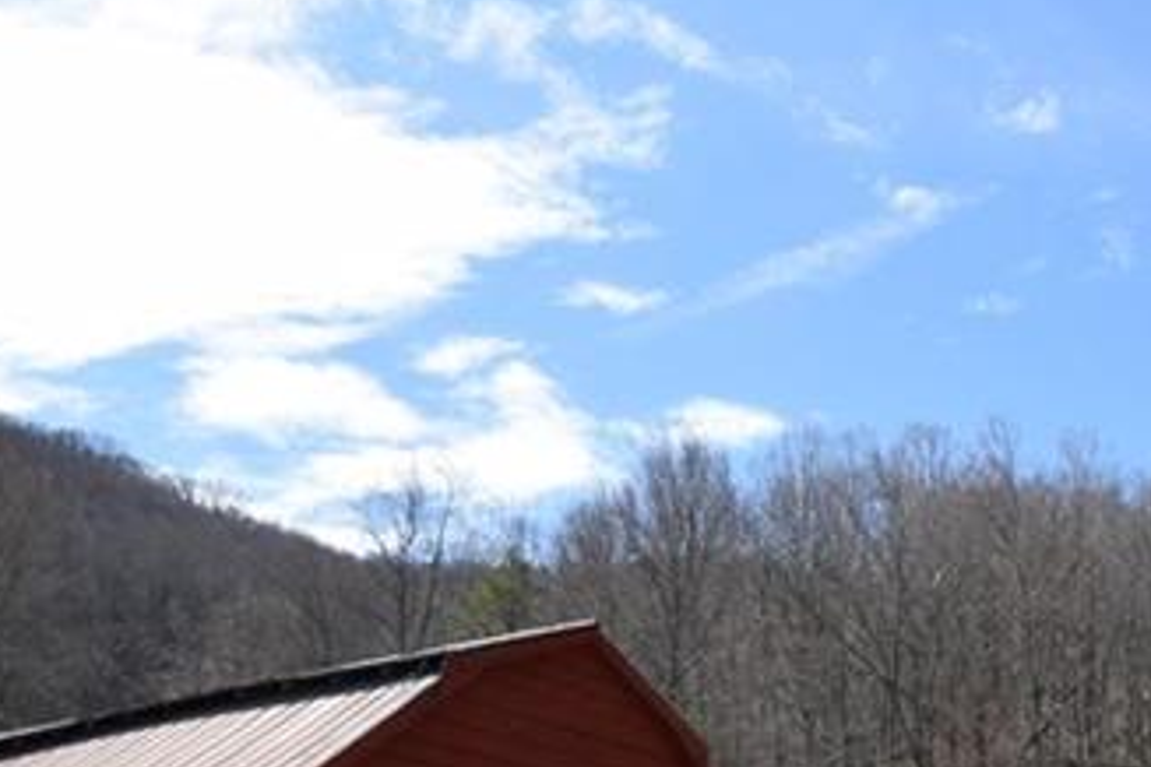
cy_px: 749
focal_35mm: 47
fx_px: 1503
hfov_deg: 39.5
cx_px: 989
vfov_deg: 27.2
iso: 200
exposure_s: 1/320
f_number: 9
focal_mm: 10
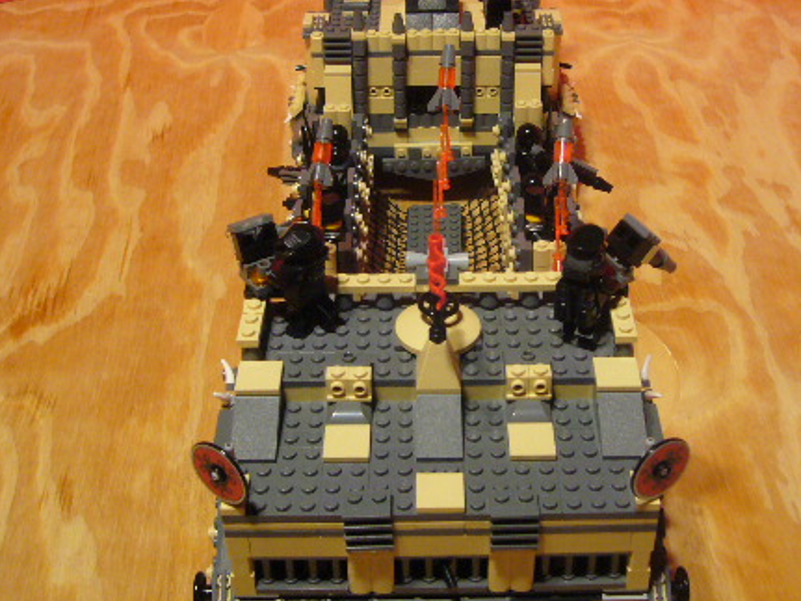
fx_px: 1203
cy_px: 268
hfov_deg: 36.8
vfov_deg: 28.0
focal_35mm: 52
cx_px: 433
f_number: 2.8
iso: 200
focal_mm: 5.8
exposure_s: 1/15
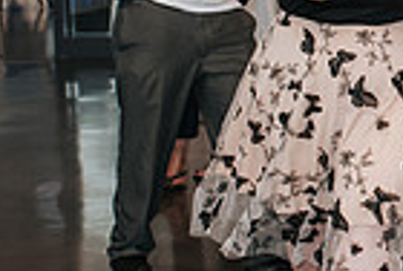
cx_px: 595
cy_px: 59
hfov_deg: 11.9
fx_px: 1851
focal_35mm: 165
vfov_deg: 8.3
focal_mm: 35
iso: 1000
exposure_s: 1/160
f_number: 2.8
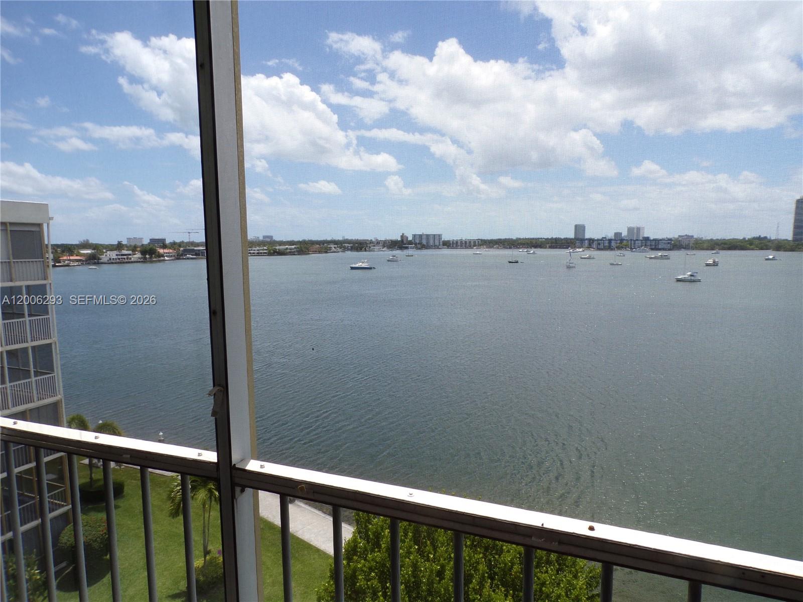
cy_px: 301
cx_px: 402
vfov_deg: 56.8
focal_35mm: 24
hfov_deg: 71.6
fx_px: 557
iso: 80
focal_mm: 4.3
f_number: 5.8
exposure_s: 1/350
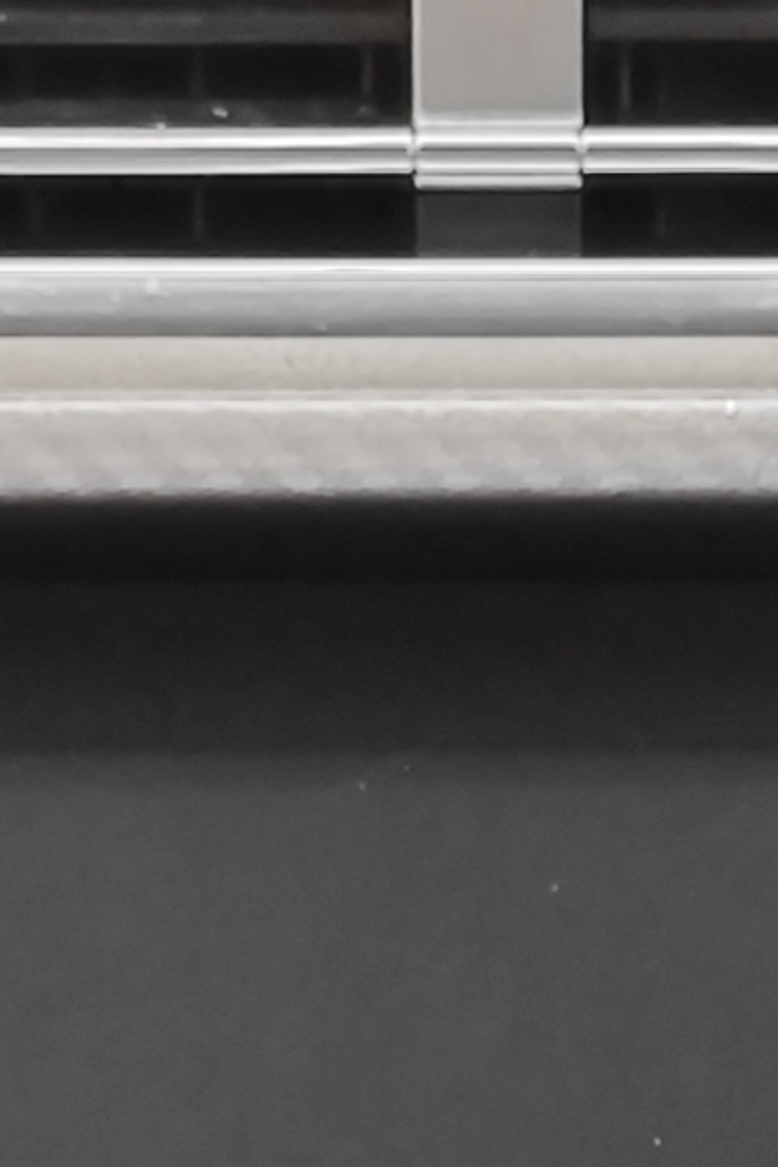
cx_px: 513
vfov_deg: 6.5
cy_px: 2657
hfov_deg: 4.5
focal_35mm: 303
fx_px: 9827
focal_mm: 8.7
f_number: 1.9
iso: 640
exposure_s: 1/25
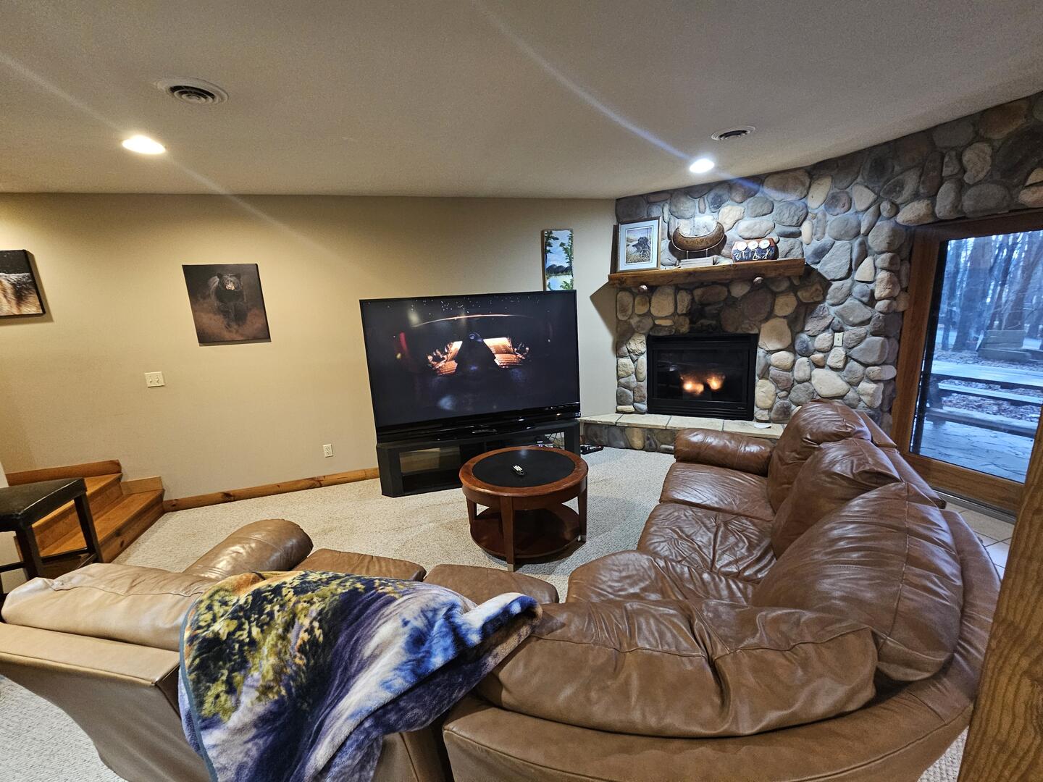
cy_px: 391
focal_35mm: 13
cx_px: 522
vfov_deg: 89.9
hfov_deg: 106.2
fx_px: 392
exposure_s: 1/24
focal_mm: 2.2
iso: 640
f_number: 2.2
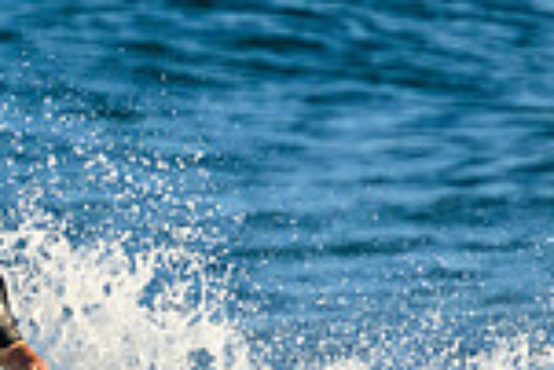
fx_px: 47258
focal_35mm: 3068
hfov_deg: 0.7
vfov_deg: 0.4
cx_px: -99
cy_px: 518
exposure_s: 1/2000
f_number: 11
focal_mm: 800
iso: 2200
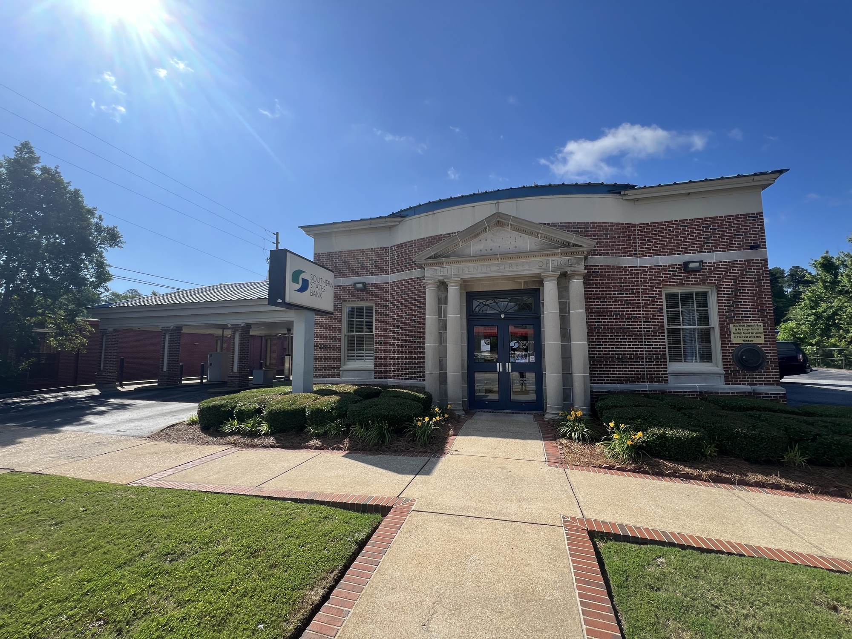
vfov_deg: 89.9
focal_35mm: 13
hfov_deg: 106.2
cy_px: 320
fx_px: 320
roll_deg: +0.2
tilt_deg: +5.2
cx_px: 426
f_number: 1.8
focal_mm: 1.57
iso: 32
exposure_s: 1/840
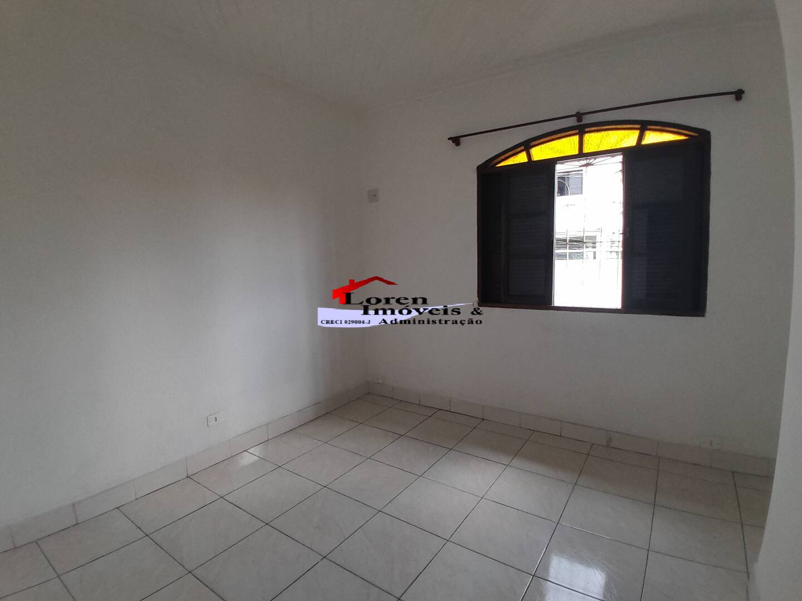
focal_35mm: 17
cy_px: 300
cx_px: 401
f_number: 2.2
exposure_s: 1/40
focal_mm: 1.46
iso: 40
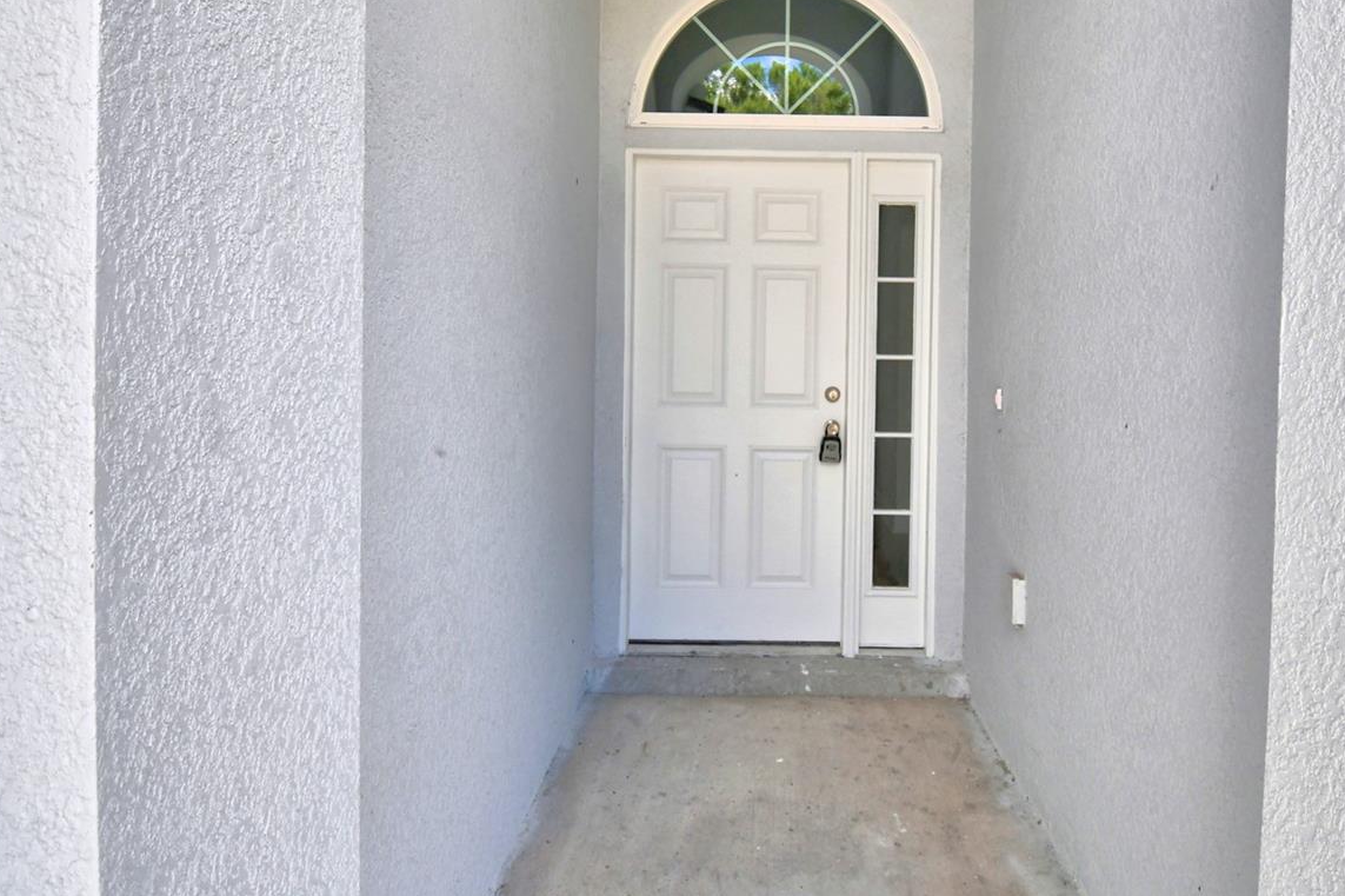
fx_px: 784
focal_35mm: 21
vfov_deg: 59.0
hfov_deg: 80.7
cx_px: 774
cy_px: 358
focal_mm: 10
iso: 100
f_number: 4.5
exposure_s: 1/500
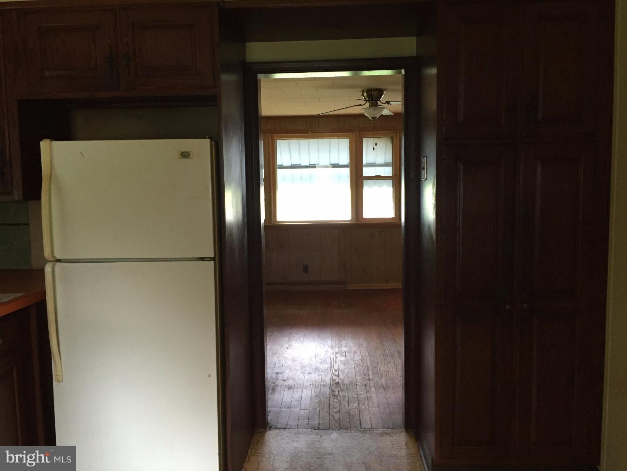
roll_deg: +0.6
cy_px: 236
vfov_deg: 48.2
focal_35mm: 29
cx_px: 314
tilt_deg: -5.2
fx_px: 525
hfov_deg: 61.7
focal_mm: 4.15
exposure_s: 1/24
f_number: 2.2
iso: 250
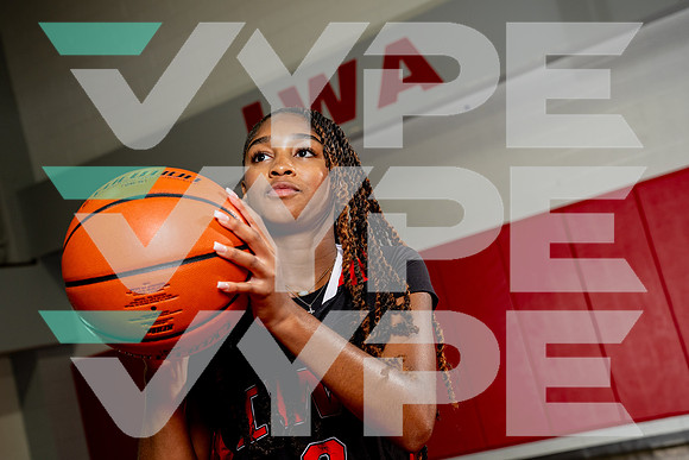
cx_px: 344
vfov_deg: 24.1
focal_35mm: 56
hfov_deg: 35.5
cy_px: 230
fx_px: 1076
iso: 400
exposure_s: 1/250
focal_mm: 53
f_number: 5.6
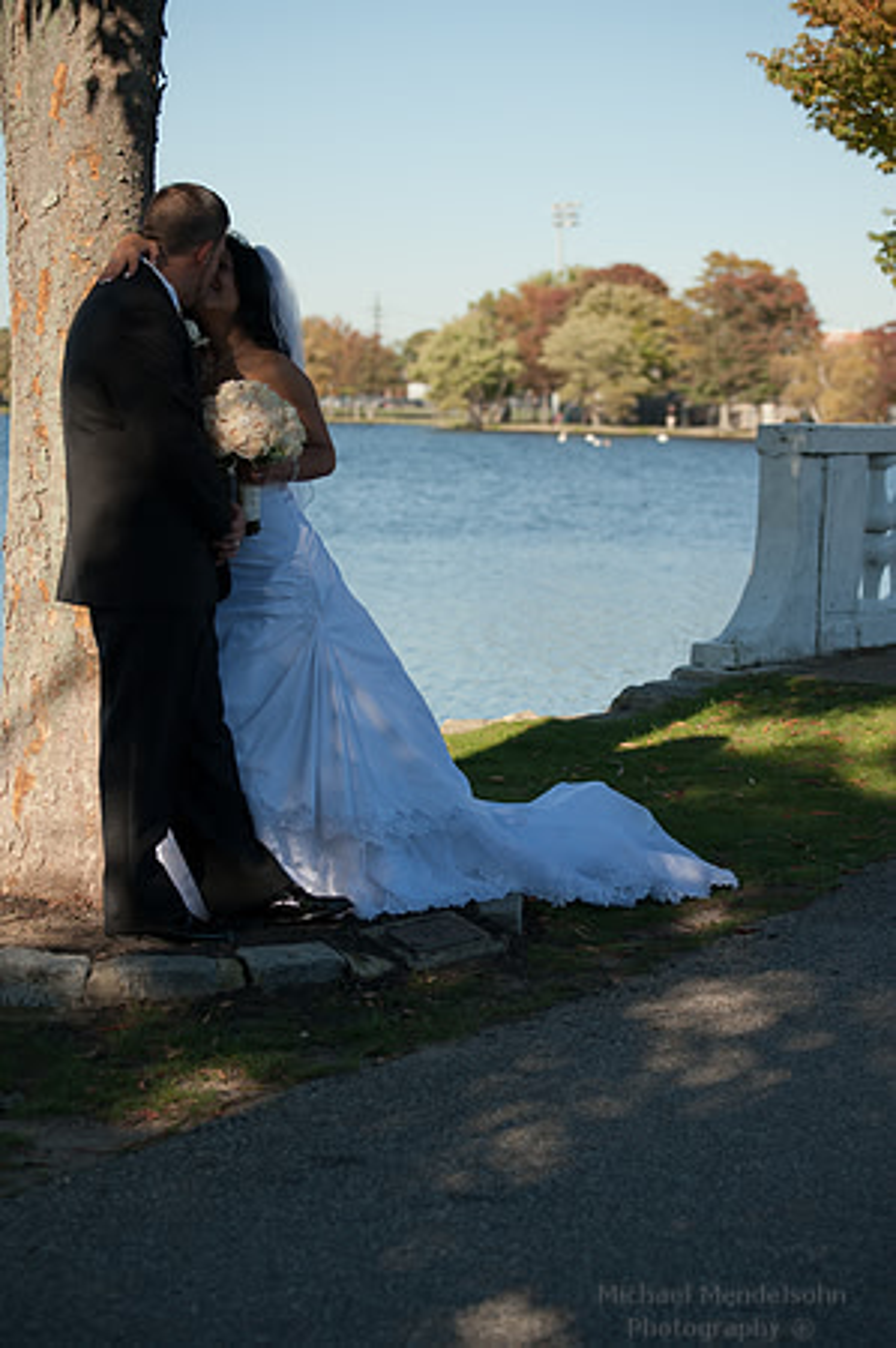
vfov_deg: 24.8
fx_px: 3068
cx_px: 448
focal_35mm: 82
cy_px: 674
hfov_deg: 16.6
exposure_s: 1/500
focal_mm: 82
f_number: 5
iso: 200
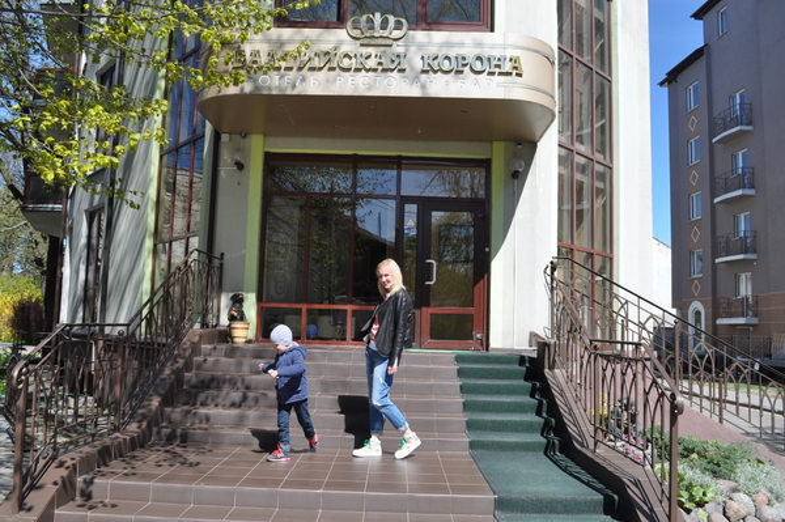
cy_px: 261
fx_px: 654
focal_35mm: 30
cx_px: 392
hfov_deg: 62.0
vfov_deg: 43.5
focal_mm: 20
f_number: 9
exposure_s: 1/320
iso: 200
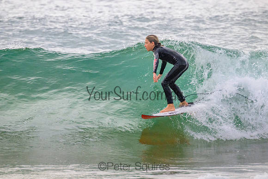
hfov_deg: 2.1
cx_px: 130
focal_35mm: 965
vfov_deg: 1.4
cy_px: 81
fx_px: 7187
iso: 2500
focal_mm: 800
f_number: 11
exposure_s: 1/2000
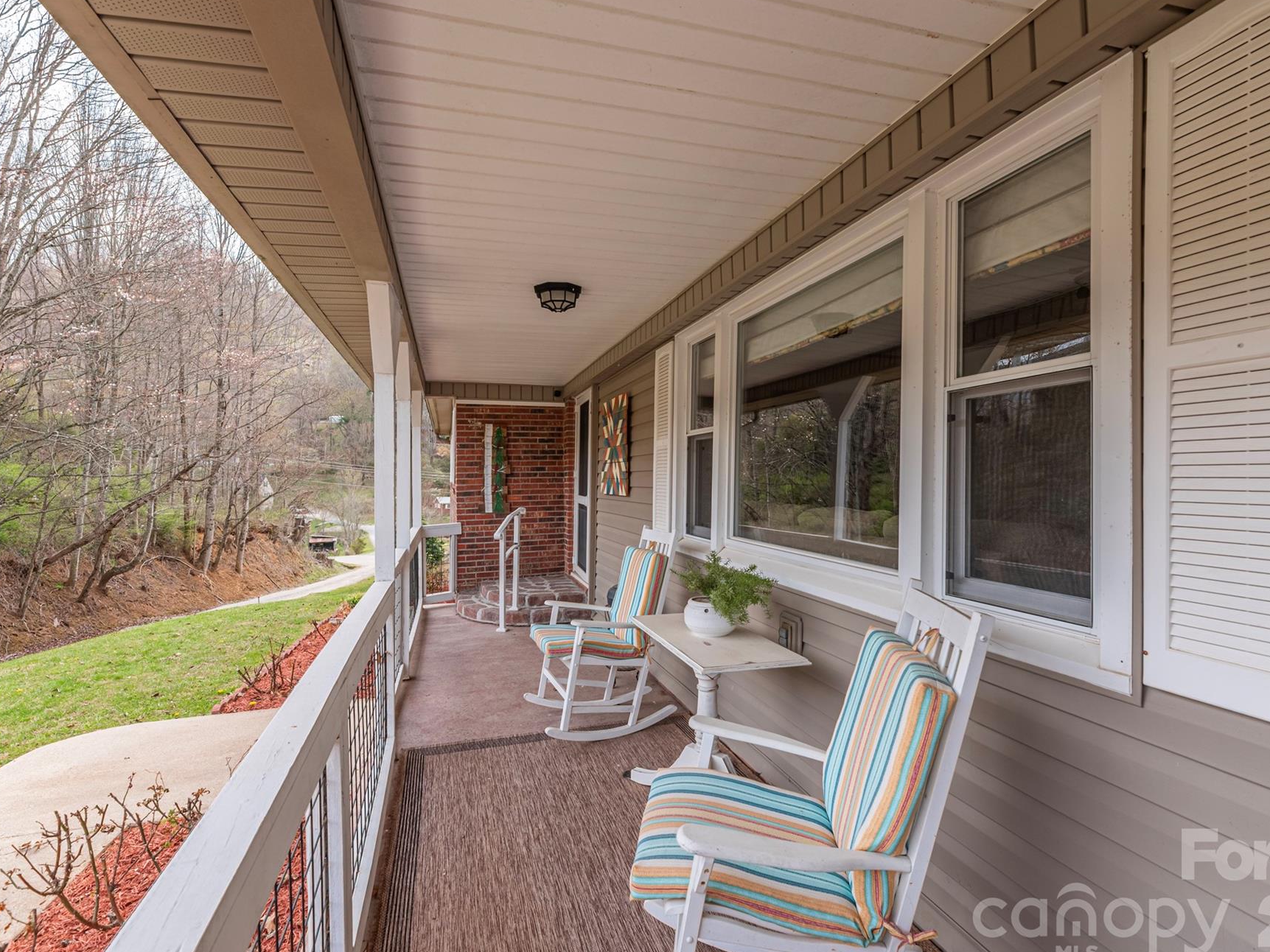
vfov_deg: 78.1
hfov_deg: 94.4
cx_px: 662
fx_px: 587
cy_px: 470
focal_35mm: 16
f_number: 8
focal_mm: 14
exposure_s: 1/1600
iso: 320
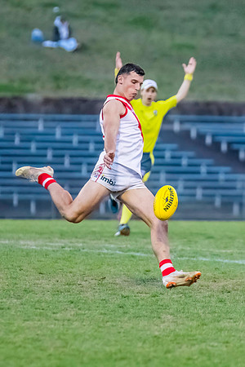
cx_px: 176
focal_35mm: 574
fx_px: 5857
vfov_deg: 3.6
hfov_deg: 2.4
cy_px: 177
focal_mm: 270
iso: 10000
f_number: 4
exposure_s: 1/1600
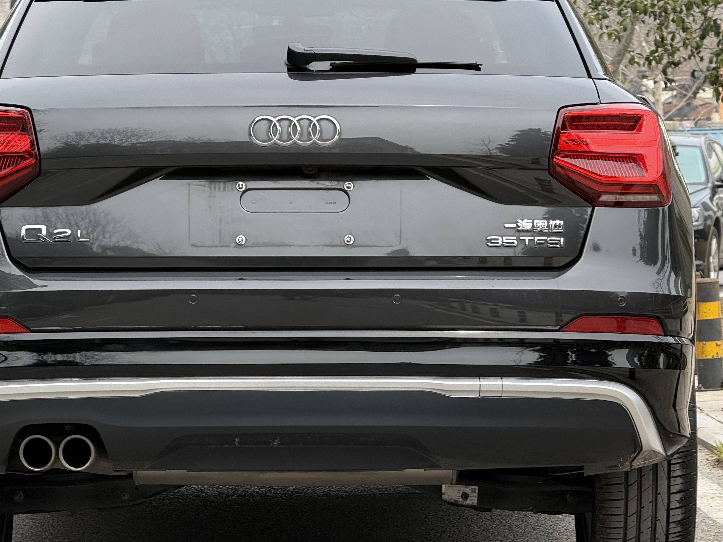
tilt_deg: -1.4
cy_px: 244
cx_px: 299
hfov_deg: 11.0
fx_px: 3760
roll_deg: +0.7
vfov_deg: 8.2
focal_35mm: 180
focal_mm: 15.66
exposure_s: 1/541
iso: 64
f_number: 2.8
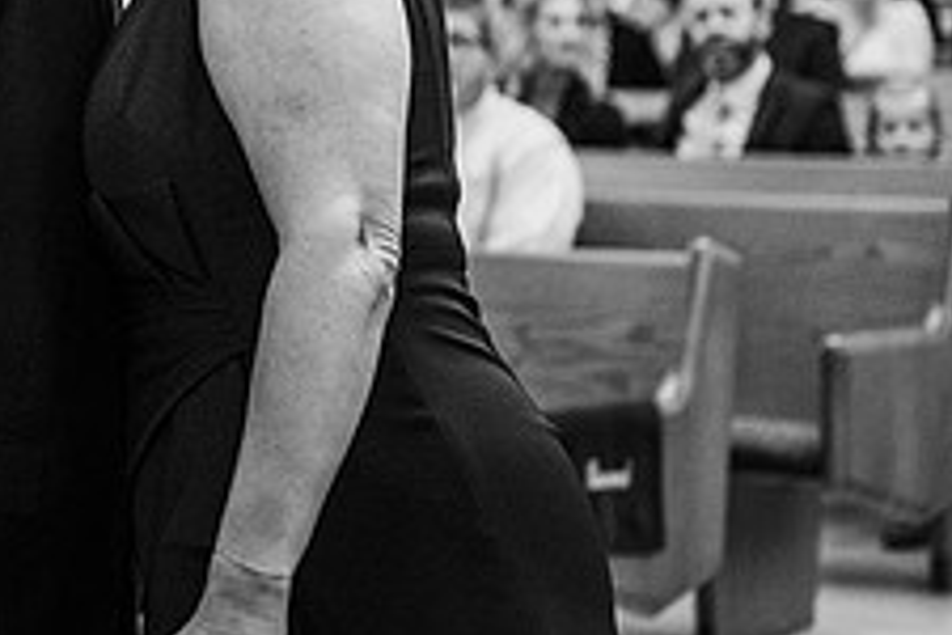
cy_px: 72
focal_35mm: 134
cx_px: -51
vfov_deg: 10.2
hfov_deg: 15.0
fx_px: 3543
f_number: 2.8
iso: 2000
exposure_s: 1/250
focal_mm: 52
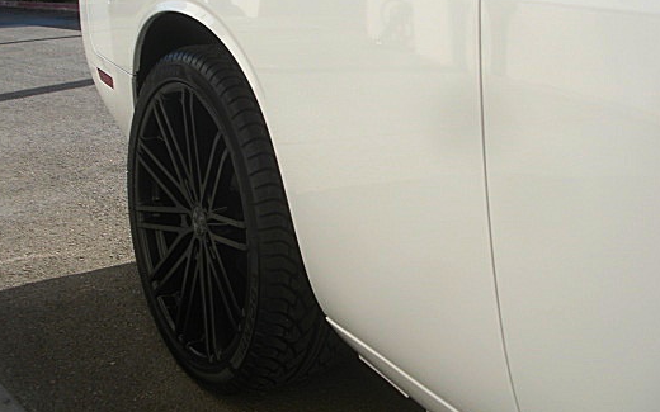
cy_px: 156
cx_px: 298
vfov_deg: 27.3
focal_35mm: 47
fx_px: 845
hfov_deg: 42.6
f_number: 2.8
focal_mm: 6.3
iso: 50
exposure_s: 1/640
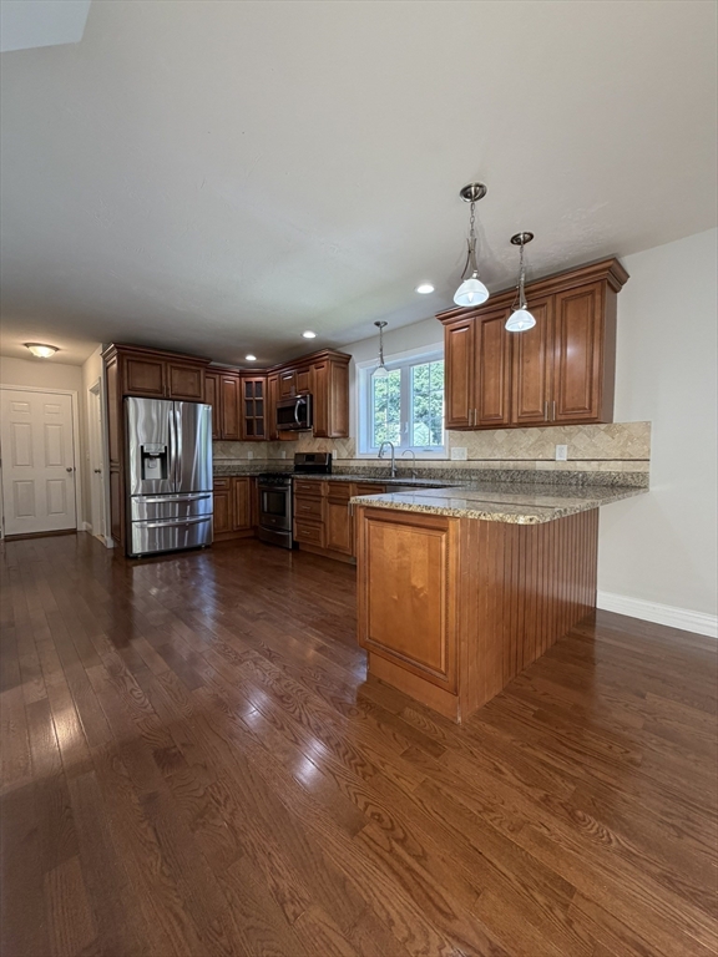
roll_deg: +0.0
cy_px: 478
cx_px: 359
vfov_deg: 102.1
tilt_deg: -3.4
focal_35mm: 14
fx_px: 387
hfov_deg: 85.7
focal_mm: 2.22
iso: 200
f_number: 2.2
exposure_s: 1/120
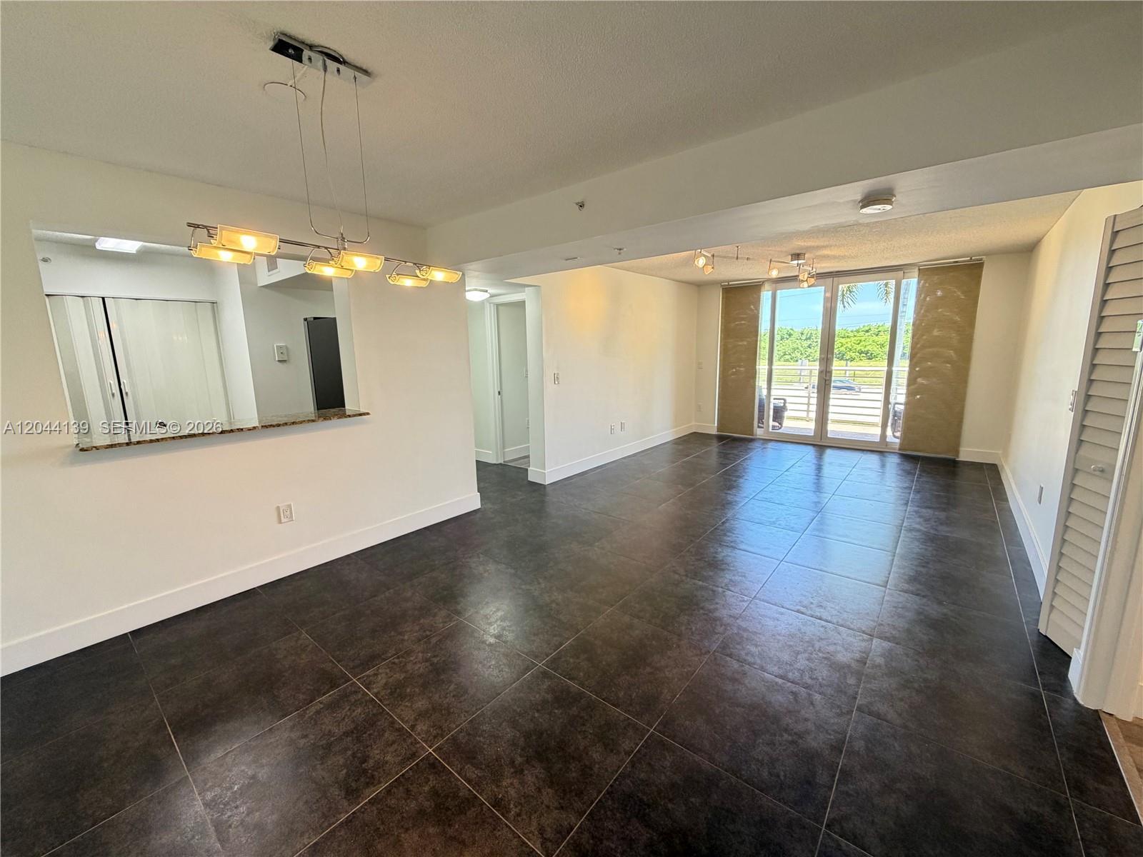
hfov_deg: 102.1
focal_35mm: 14
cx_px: 572
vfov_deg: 85.7
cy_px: 428
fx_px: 462
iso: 250
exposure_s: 1/60
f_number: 2.2
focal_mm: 2.22
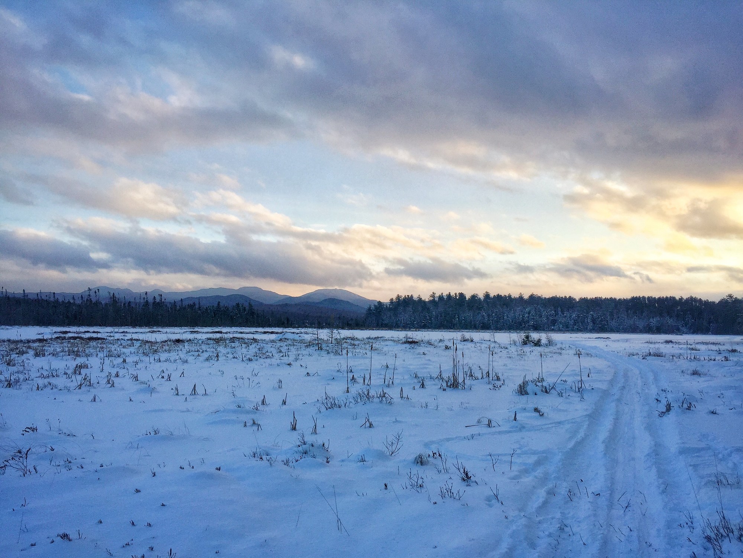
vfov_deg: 48.2
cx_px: 372
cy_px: 279
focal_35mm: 29
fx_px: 622
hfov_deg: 61.7
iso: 32
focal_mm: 4.15
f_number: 2.2
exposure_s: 1/760
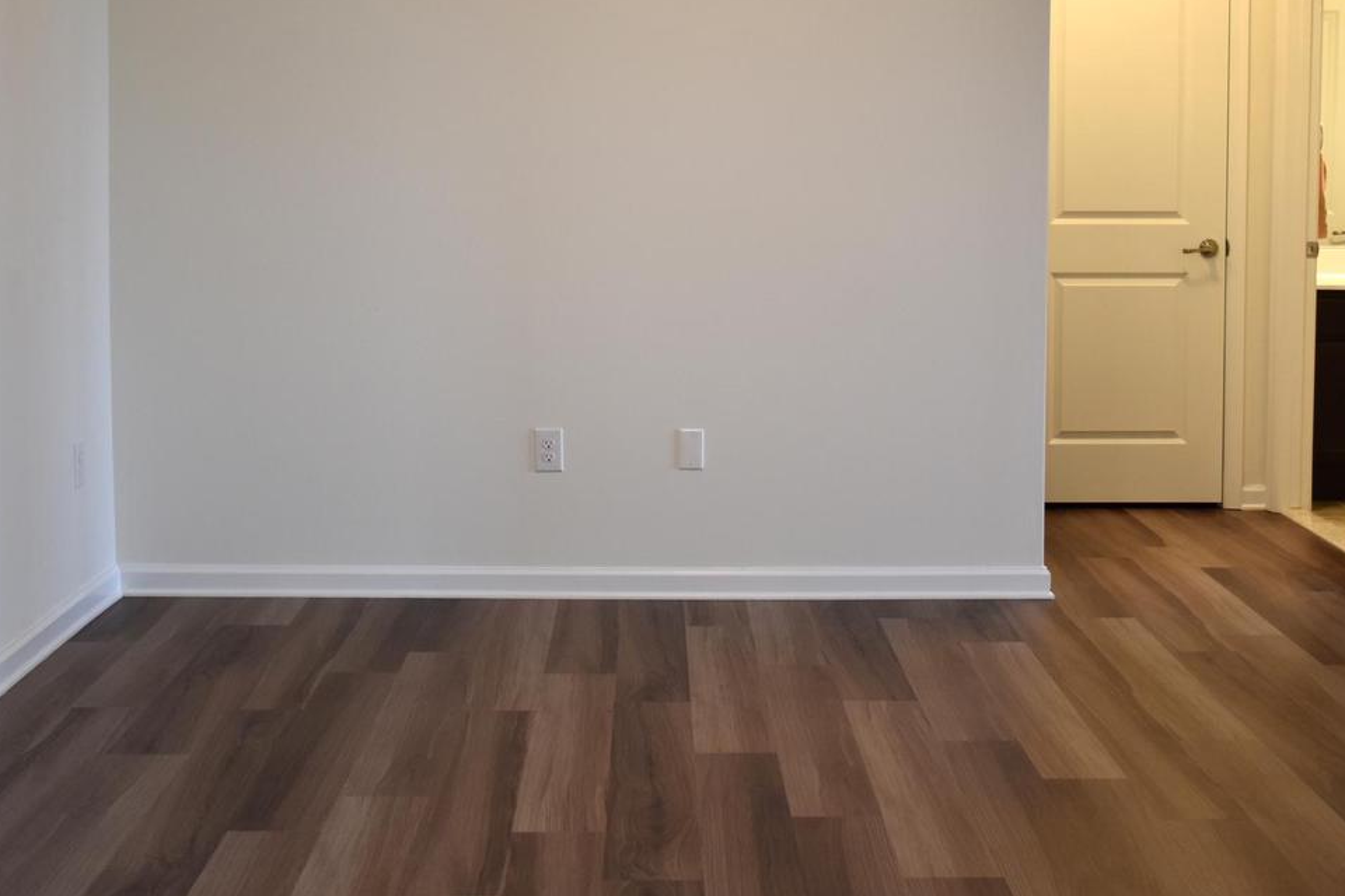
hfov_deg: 36.9
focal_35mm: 54
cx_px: 708
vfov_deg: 24.9
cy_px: 259
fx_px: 2017
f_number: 4
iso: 400
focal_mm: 24
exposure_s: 1/60
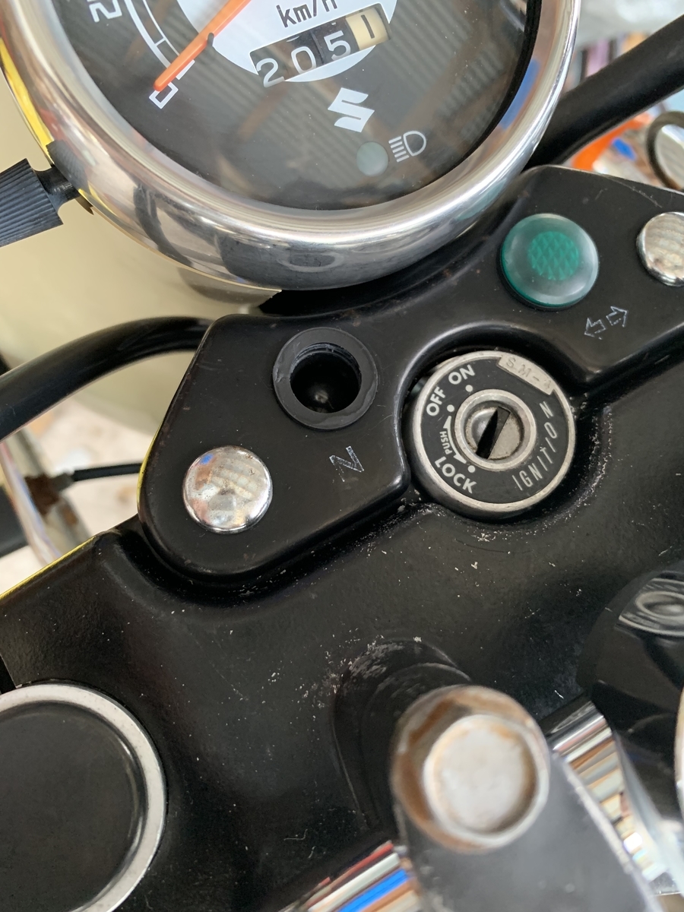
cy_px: 456
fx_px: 685
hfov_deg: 53.1
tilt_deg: -48.8
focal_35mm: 26
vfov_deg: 67.3
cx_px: 342
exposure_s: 1/40
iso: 400
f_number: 1.8
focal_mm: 4.25
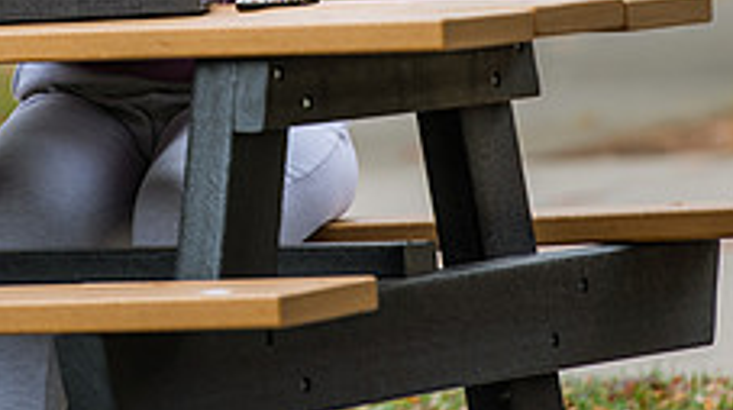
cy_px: -169
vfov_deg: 2.3
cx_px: 232
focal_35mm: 523
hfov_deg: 4.1
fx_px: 10152
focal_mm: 195
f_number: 3.2
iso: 160
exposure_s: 1/320
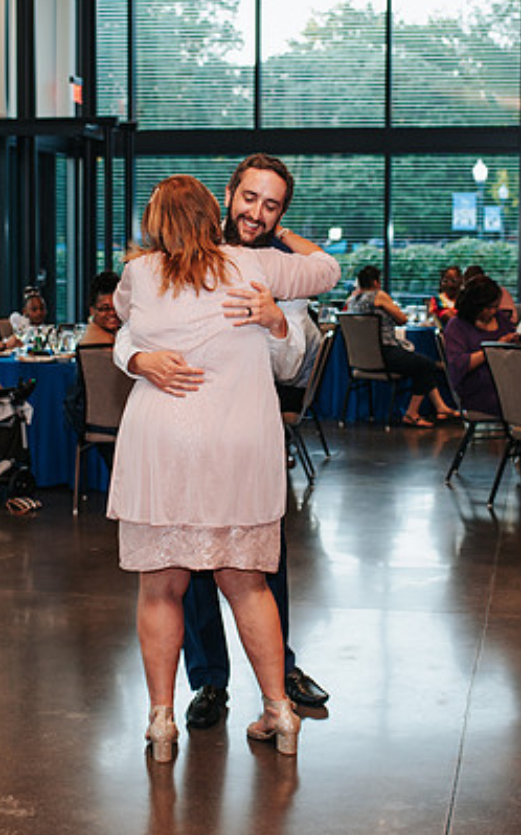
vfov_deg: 30.6
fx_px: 1524
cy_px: 344
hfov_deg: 19.4
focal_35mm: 67
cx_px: 244
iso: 400
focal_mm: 35
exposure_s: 1/160
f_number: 2.8
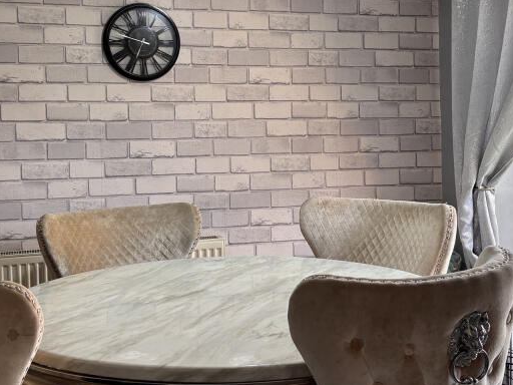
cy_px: 142
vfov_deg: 27.9
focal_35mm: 52
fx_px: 771
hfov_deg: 36.8
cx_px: 237
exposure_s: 1/100
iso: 64
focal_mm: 5.96
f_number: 1.6
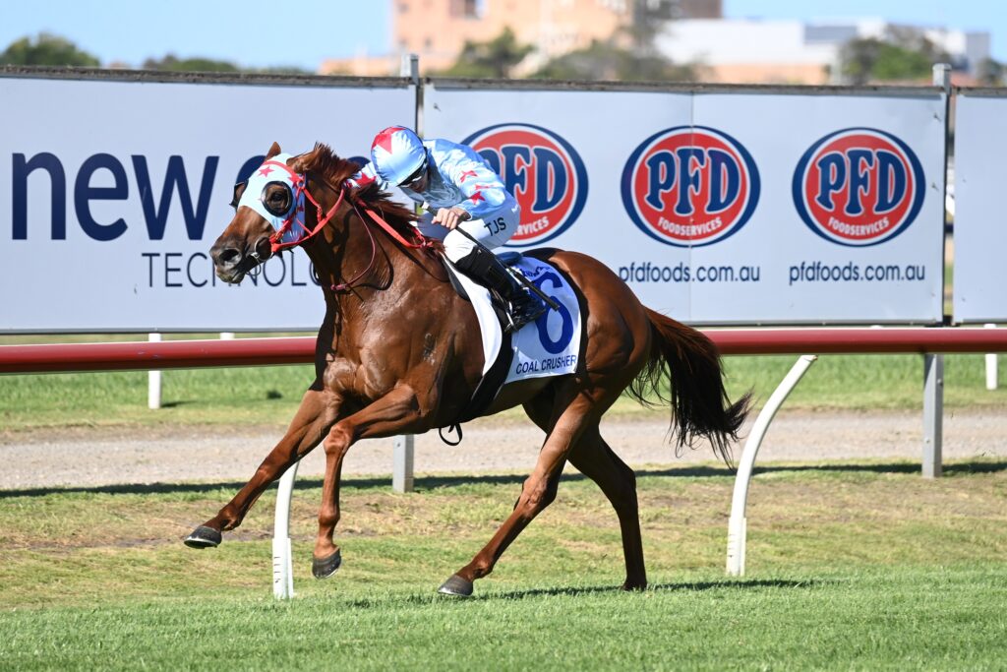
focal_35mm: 330
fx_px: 9231
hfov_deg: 6.2
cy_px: 336
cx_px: 504
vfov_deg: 4.2
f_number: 5.6
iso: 450
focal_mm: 330
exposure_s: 1/1600
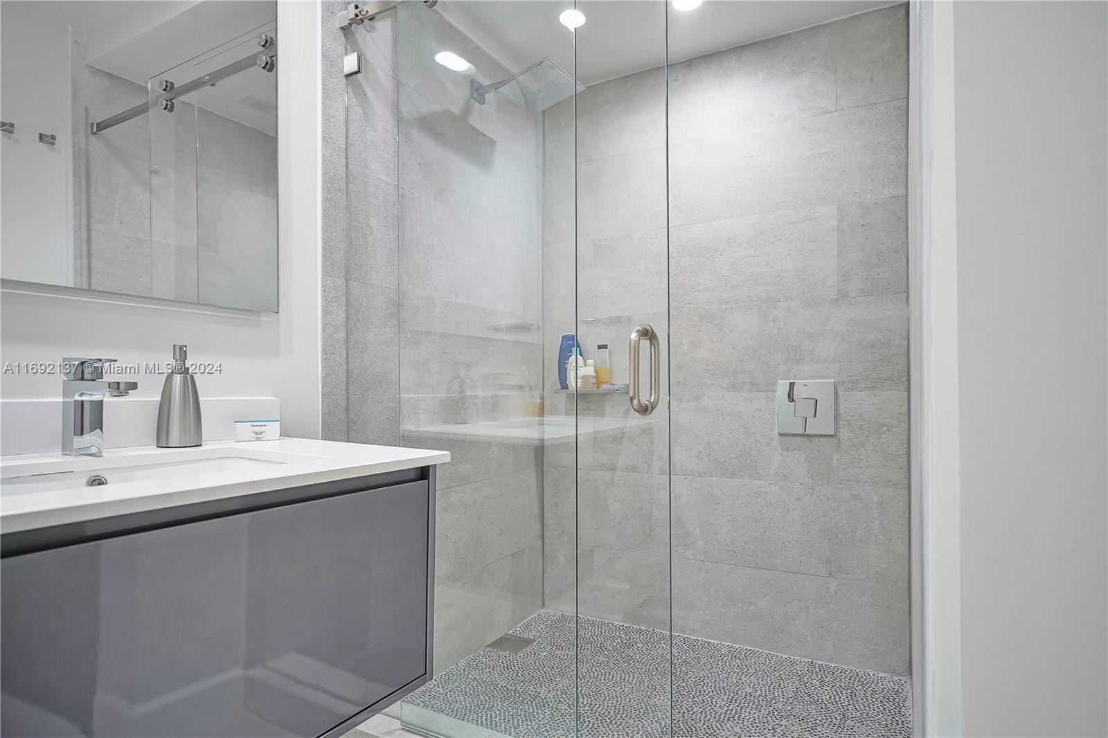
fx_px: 615
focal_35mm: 20
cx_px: 554
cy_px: 369
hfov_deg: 84.0
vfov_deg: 61.9
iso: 250
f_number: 4.5
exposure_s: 1/30
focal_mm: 20
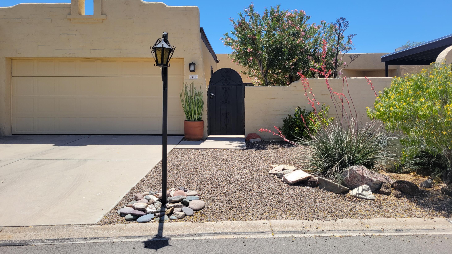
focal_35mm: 29
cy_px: 104
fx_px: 348
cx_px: 222
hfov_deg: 66.1
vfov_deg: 40.0
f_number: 1.8
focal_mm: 5.4
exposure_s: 1/2277
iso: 40
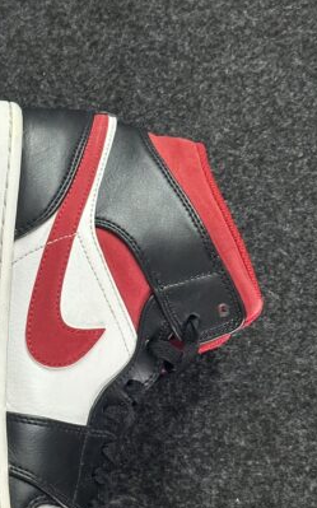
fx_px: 1411
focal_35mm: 102
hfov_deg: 12.6
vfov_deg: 20.2
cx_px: -39
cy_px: 381
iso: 250
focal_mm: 6.86
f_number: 1.78
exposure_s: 1/50
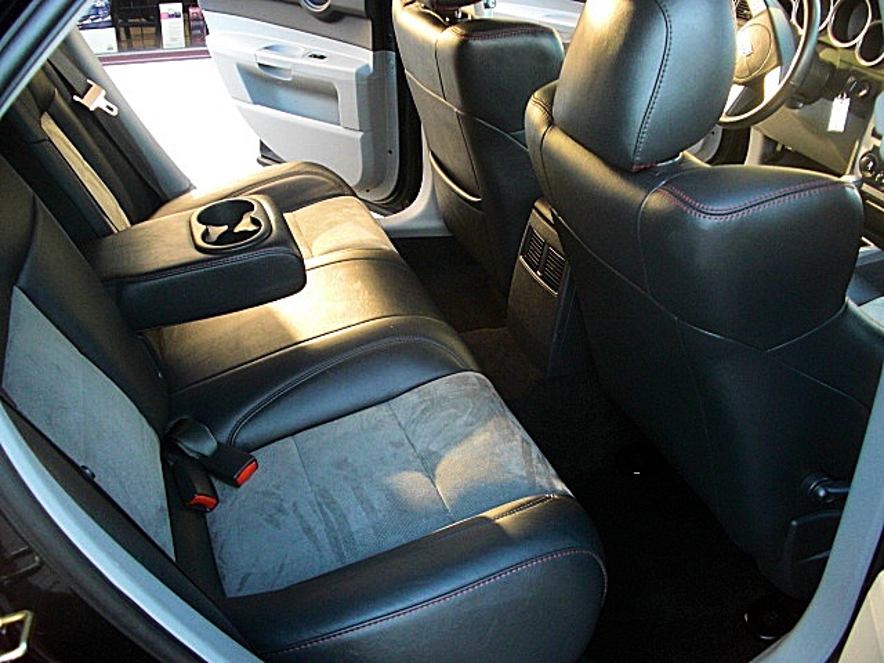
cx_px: 442
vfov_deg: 39.7
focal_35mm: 36
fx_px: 919
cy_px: 332
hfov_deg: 51.4
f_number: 2.8
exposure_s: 1/100
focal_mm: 6.3
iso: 400
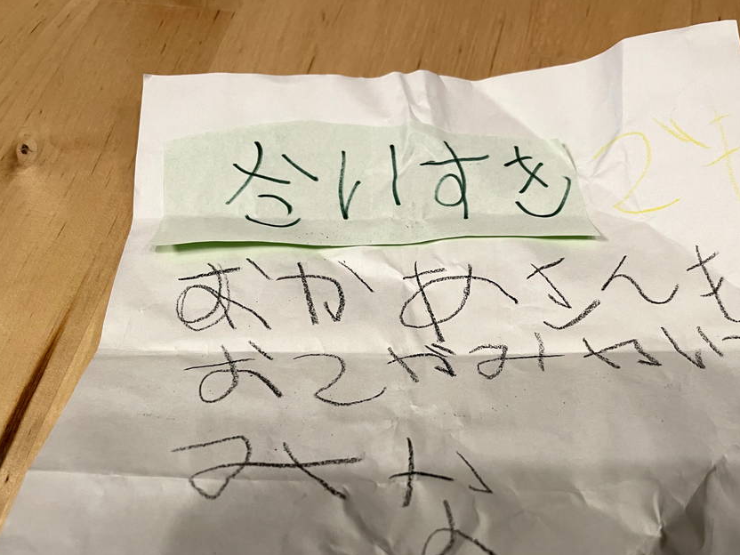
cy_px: 332
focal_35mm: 32
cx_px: 430
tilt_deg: -61.7
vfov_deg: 43.9
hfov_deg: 56.5
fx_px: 684
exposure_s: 1/50
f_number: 1.6
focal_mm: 4.2
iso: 80
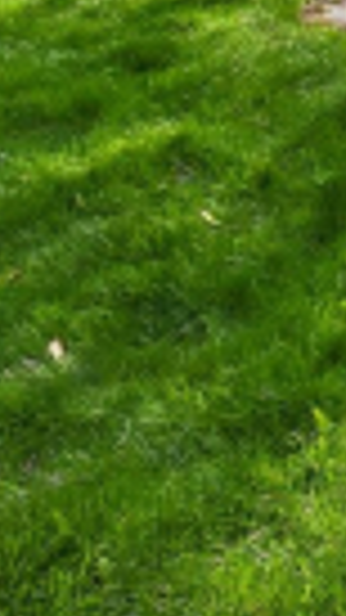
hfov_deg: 9.6
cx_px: 1137
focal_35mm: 86
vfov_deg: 20.3
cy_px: -373
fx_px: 1404
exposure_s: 1/800
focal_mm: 10
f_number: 8
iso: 640
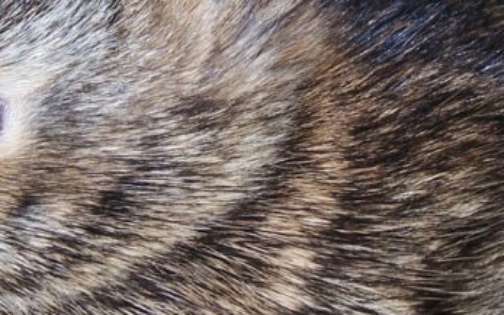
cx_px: 283
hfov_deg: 6.4
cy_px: 161
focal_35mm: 328
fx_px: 4506
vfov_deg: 4.0
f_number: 3.2
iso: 80
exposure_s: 1/90
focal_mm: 17.5
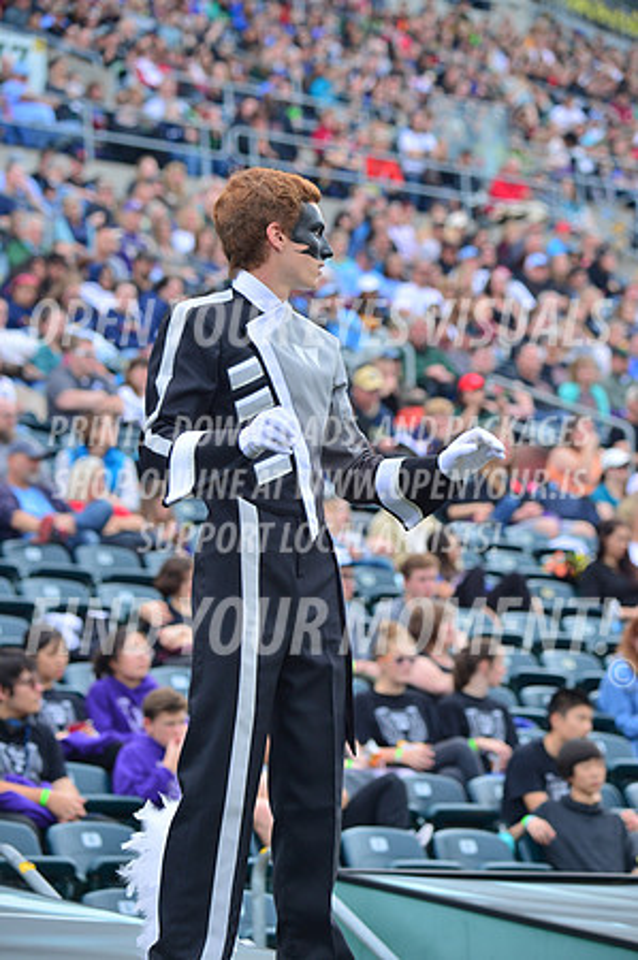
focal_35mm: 150
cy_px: 480
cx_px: 319
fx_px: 3996
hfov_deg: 9.1
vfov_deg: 13.7
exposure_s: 1/400
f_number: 5.6
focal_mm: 150
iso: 200
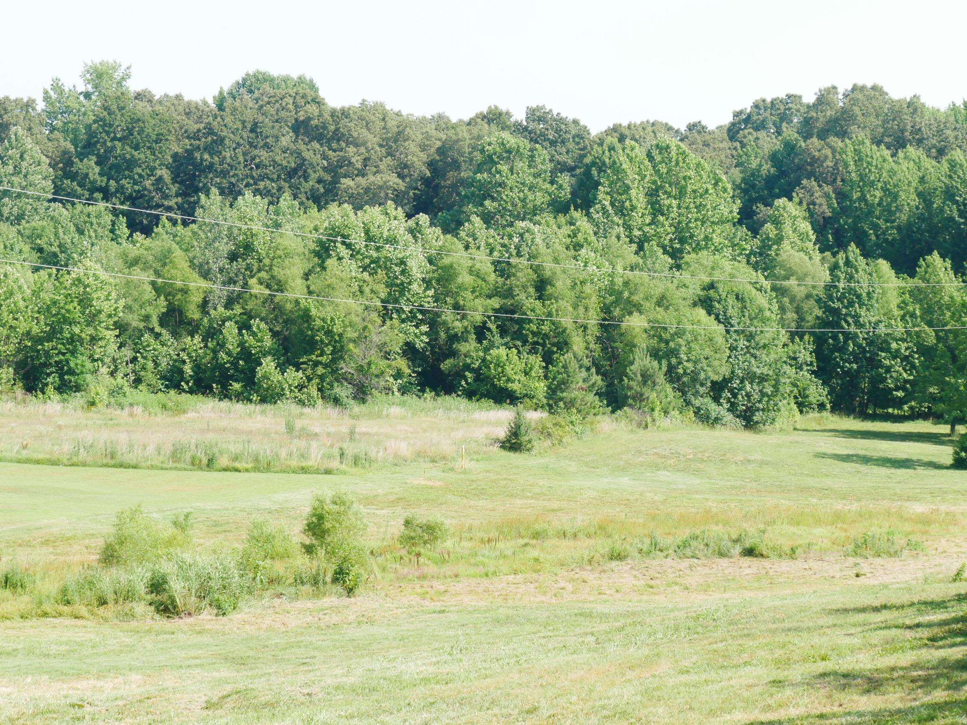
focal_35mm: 110
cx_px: 484
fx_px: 3073
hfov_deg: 17.9
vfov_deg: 13.5
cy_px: 362
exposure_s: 1/500
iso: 800
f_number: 8
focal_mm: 55
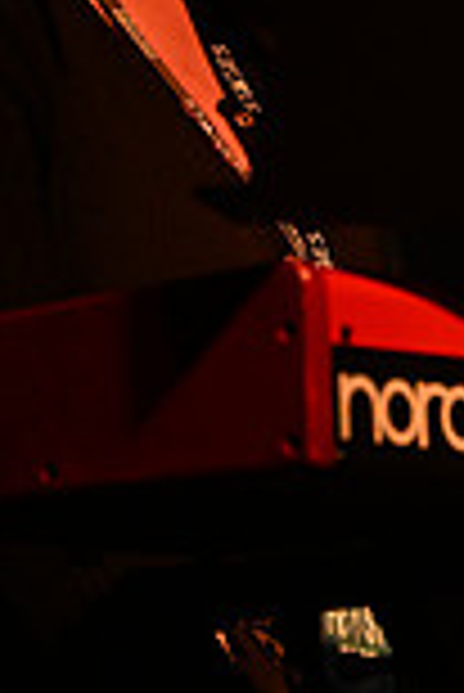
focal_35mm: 751
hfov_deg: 1.8
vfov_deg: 2.7
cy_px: 396
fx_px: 14486
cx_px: 291
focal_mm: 200
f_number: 3.5
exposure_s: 1/400
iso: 1600
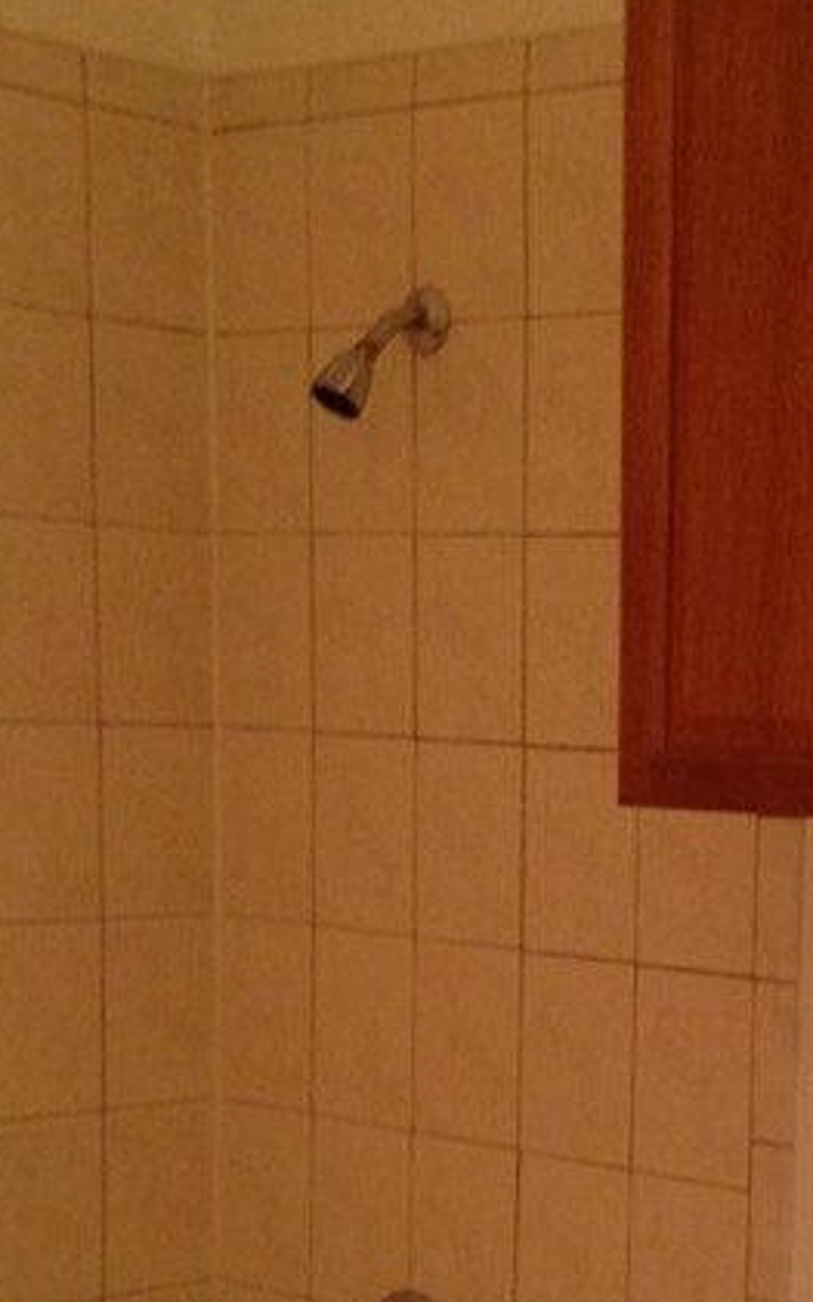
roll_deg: -0.5
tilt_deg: -7.6
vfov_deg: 23.9
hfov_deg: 14.9
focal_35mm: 85
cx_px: 918
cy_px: 1101
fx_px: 3014
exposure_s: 1/20
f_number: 2.4
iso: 160
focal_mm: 4.12
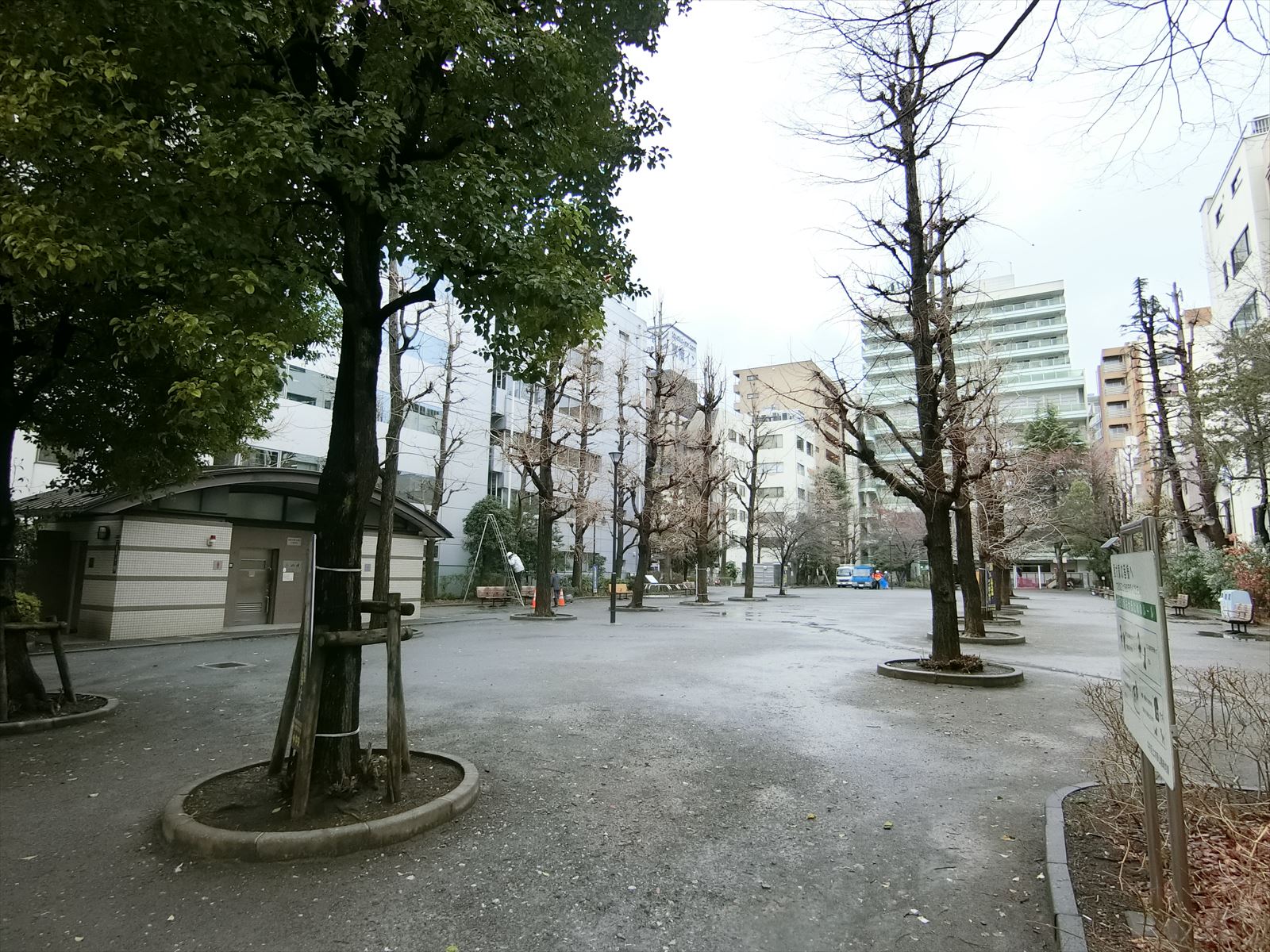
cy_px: 476
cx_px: 635
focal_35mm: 19
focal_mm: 4.06
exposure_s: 1/400
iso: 80
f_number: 2.7
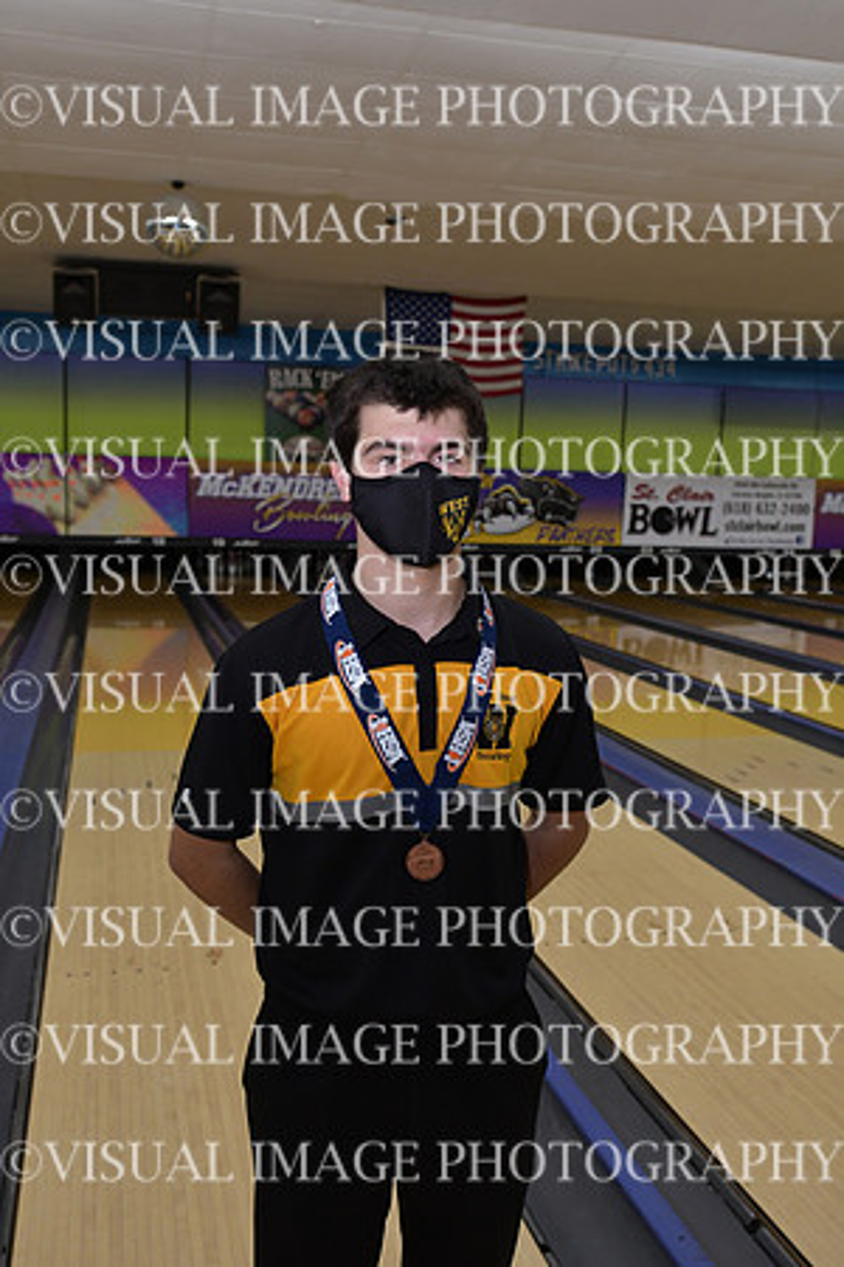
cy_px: 634
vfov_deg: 53.1
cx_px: 422
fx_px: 1266
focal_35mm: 36
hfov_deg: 36.9
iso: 1000
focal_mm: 24
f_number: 3.5
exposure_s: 1/500
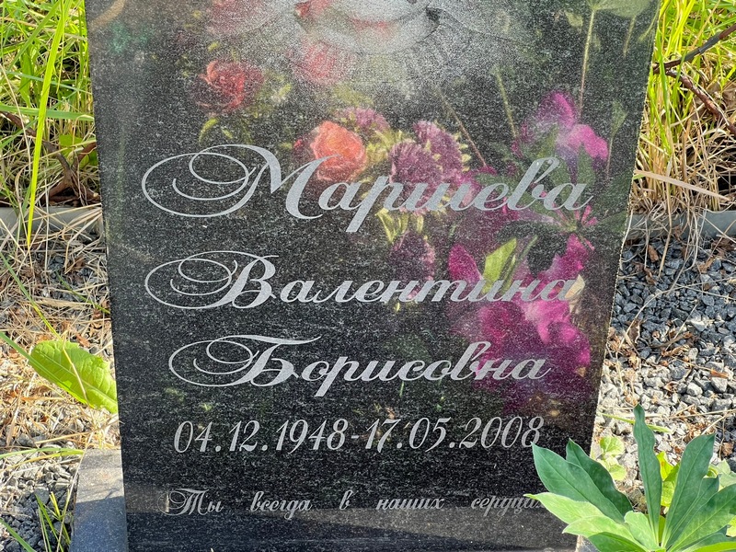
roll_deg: -0.7
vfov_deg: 19.1
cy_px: 276
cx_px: 368
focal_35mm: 77
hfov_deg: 25.3
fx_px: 1637
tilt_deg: -39.6
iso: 100
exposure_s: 1/121
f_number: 2.8
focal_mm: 9
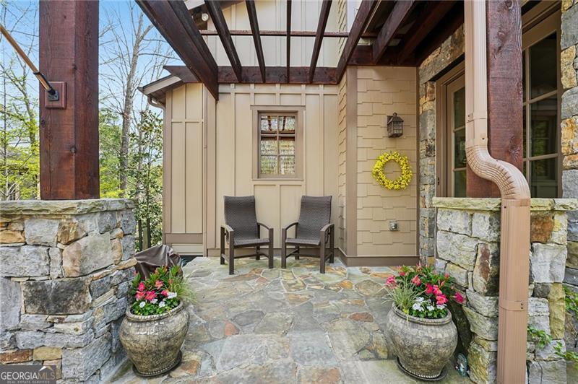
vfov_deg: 76.1
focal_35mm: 15
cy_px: 192
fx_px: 245
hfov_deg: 99.3
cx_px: 289
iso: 320
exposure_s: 1/60
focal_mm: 15.3
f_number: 8
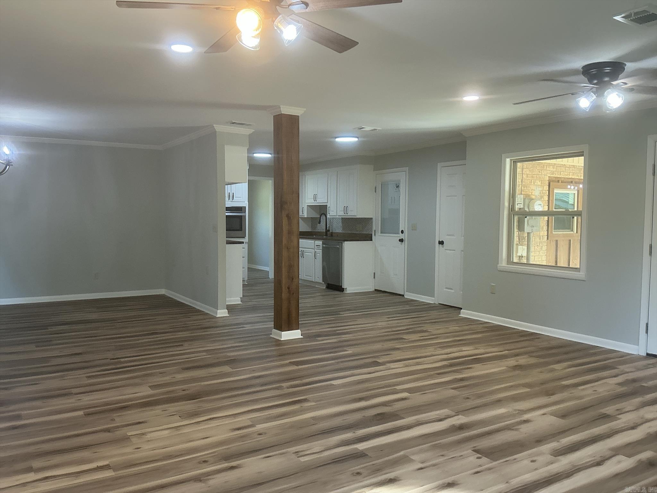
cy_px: 246
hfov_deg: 63.4
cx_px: 328
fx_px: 531
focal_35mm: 28
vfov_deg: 49.7
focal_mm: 3
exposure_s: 1/60
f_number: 1.8
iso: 50
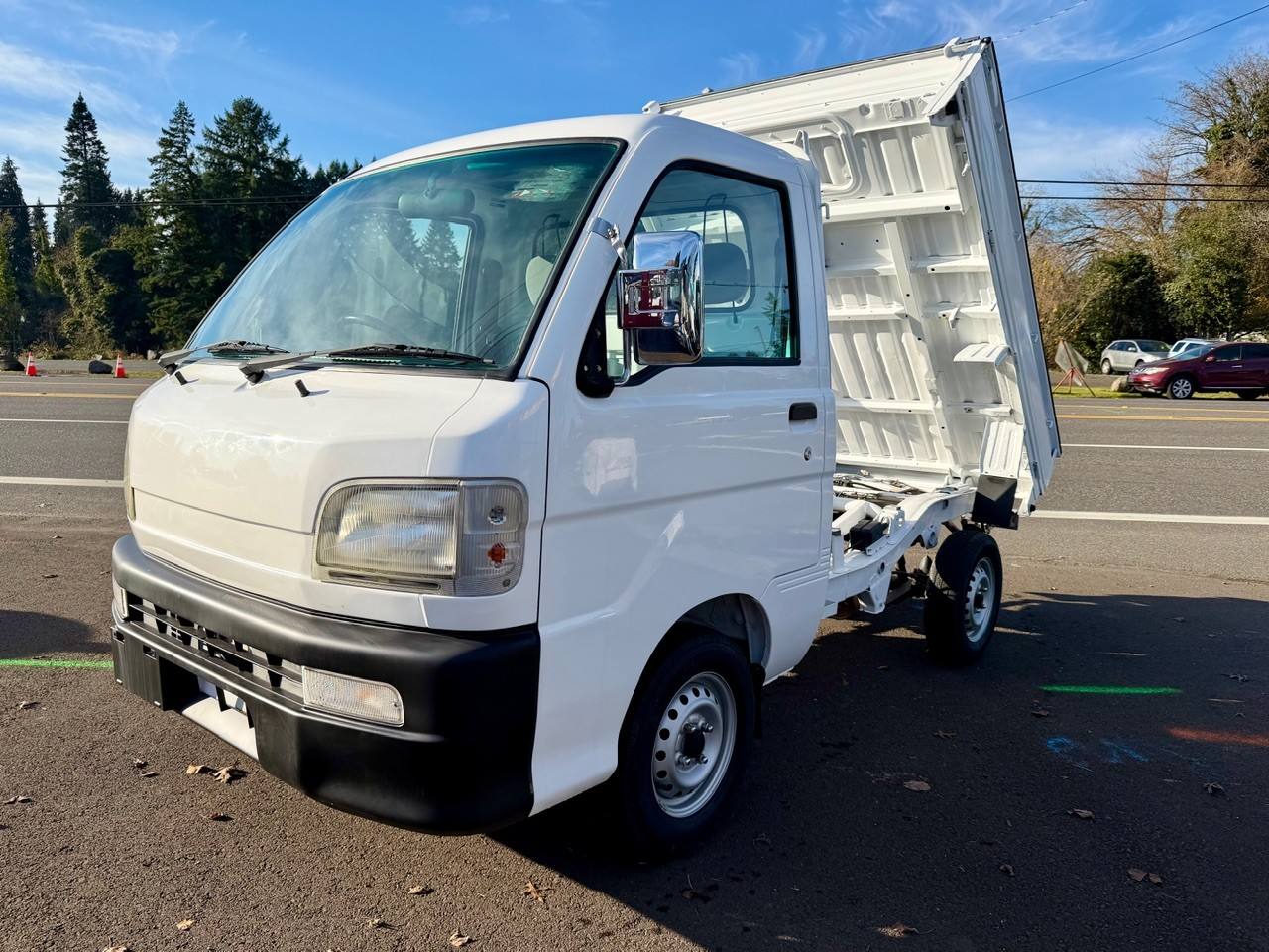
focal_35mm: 24
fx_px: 880
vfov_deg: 56.8
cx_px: 634
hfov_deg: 71.6
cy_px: 476
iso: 80
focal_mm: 6.76
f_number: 1.78
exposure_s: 1/4673
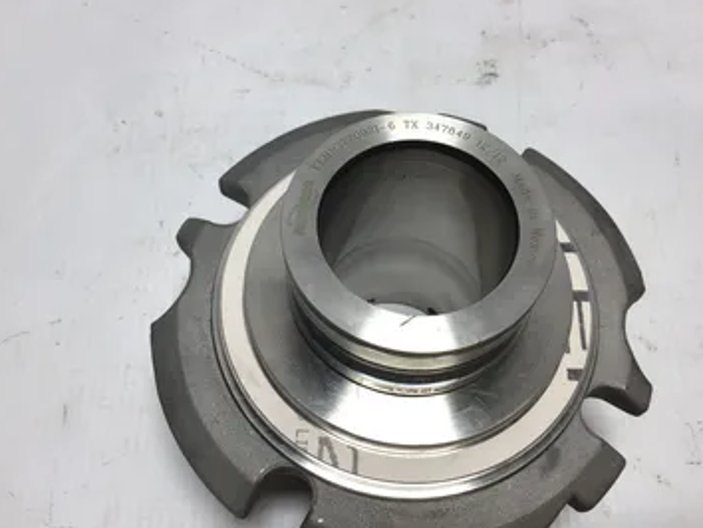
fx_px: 711
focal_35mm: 35
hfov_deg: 52.6
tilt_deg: -62.8
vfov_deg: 40.7
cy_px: 256
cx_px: 355
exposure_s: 1/132
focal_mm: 3.3
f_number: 2.4
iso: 25
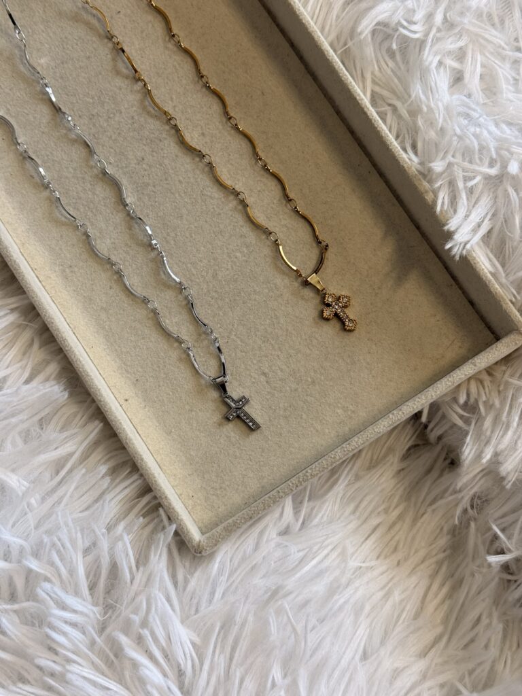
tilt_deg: -76.3
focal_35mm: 48
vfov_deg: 39.7
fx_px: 965
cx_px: 261
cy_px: 348
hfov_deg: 30.3
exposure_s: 1/157
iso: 50
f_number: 1.78
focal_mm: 6.76
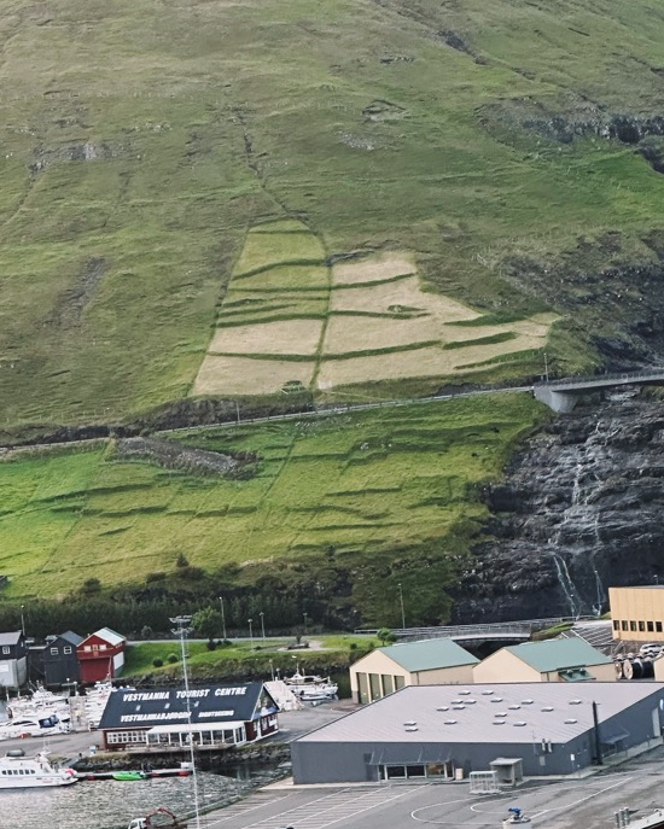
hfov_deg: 11.0
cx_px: 144
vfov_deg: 13.8
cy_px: 495
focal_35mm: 140
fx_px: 3438
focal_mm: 9
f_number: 2.8
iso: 125
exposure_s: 1/99
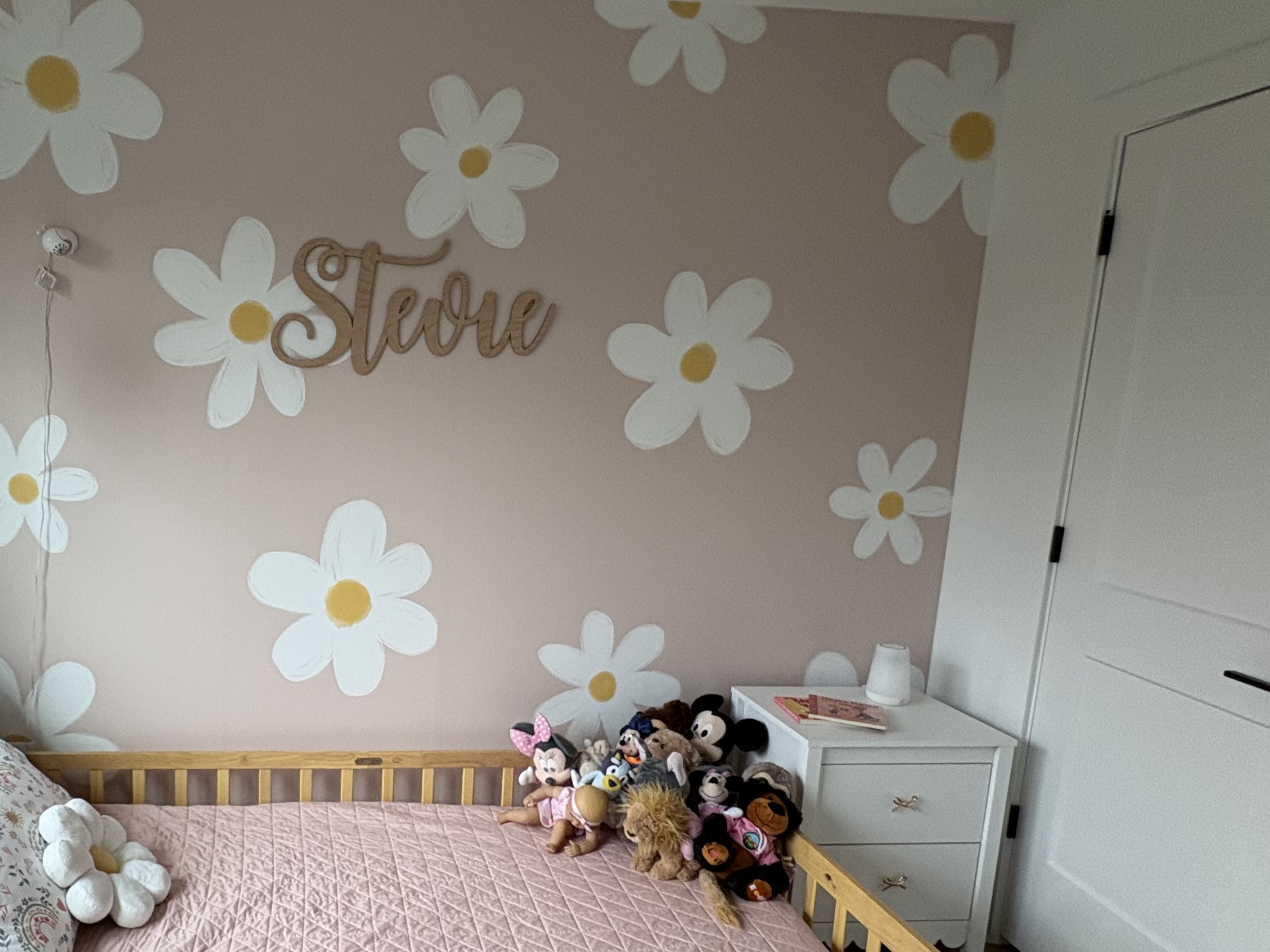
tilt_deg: -7.7
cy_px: 540
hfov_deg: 66.6
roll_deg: -1.5
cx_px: 380
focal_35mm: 25
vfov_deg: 54.7
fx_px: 917
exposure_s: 1/60
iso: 200
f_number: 2.2
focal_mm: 2.22
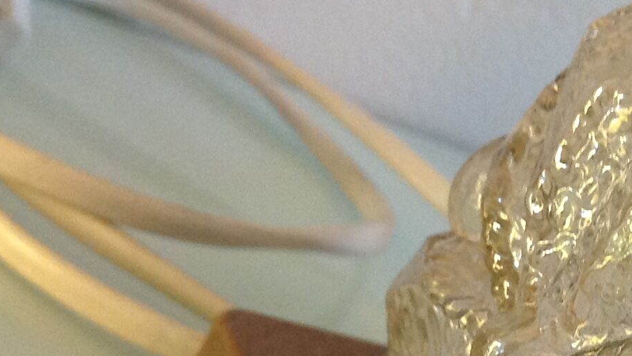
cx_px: 656
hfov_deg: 19.0
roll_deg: -30.9
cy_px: 301
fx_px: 1827
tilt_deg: -18.8
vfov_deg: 11.1
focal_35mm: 109
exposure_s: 1/17
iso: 160
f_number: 2.4
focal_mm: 4.28
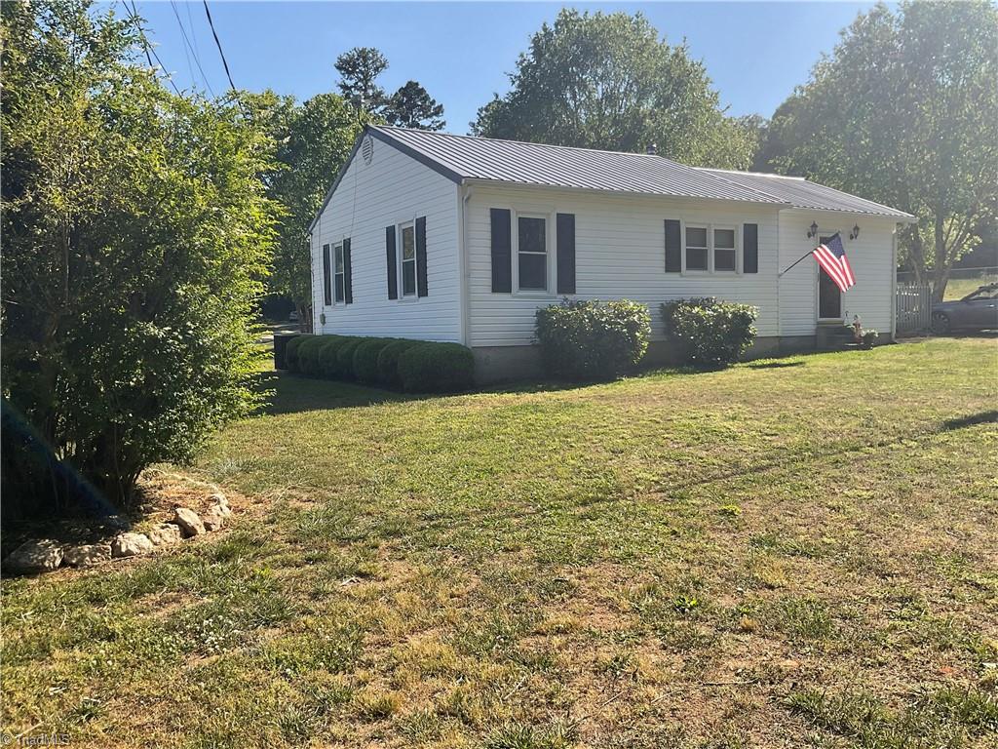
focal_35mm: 29
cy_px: 374
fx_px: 836
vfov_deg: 48.2
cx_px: 499
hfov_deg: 61.7
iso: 16
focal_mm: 3
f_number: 1.8
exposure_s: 1/1279
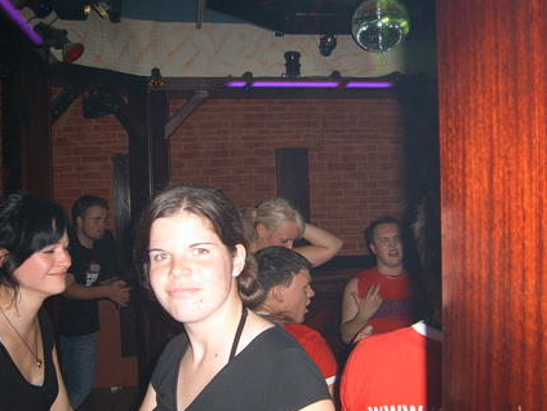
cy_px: 220
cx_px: 270
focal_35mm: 39
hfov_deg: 47.9
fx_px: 616
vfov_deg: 36.8
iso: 100
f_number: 2.8
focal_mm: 5.8
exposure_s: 1/30
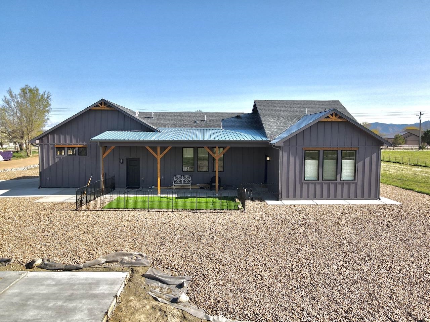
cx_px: 215
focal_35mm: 24
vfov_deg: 56.8
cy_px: 161
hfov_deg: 71.6
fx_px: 298
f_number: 2.8
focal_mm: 4.5
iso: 100
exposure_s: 1/640
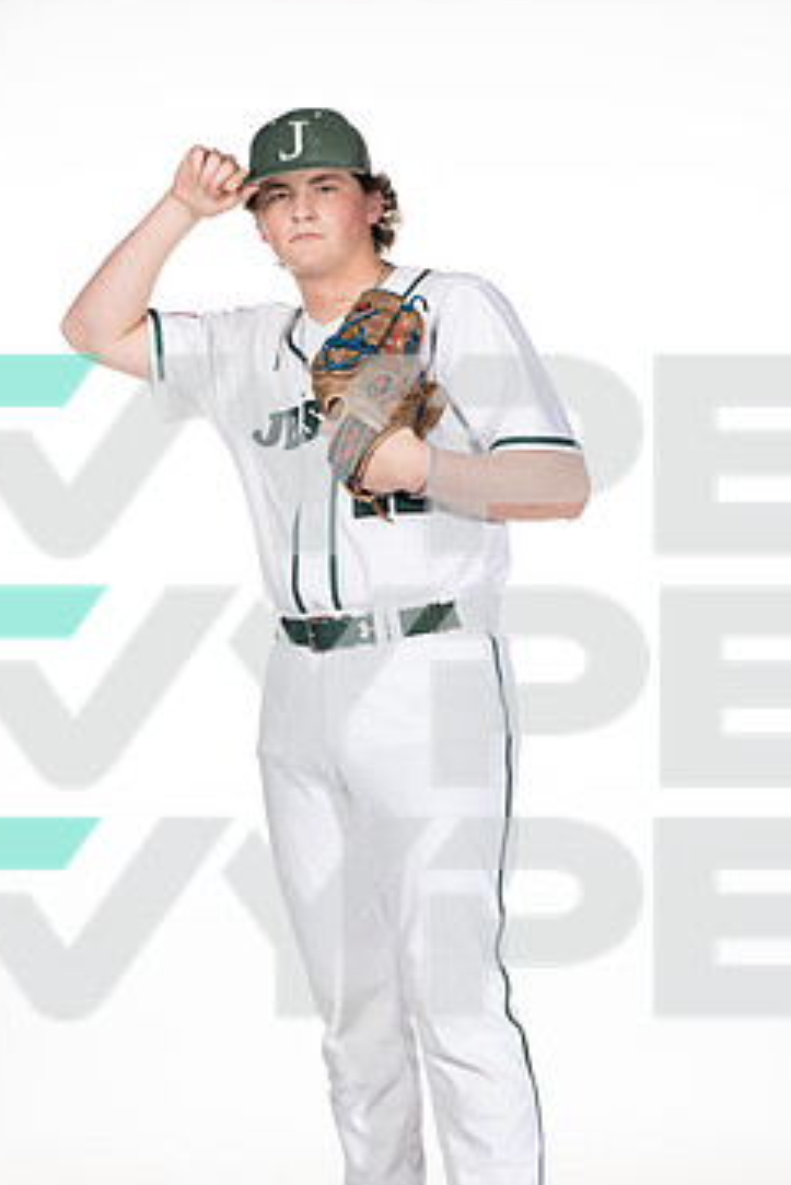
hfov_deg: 19.2
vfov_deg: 28.4
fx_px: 2338
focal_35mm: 71
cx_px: 394
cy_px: 689
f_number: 6.3
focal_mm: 57
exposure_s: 1/250
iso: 400
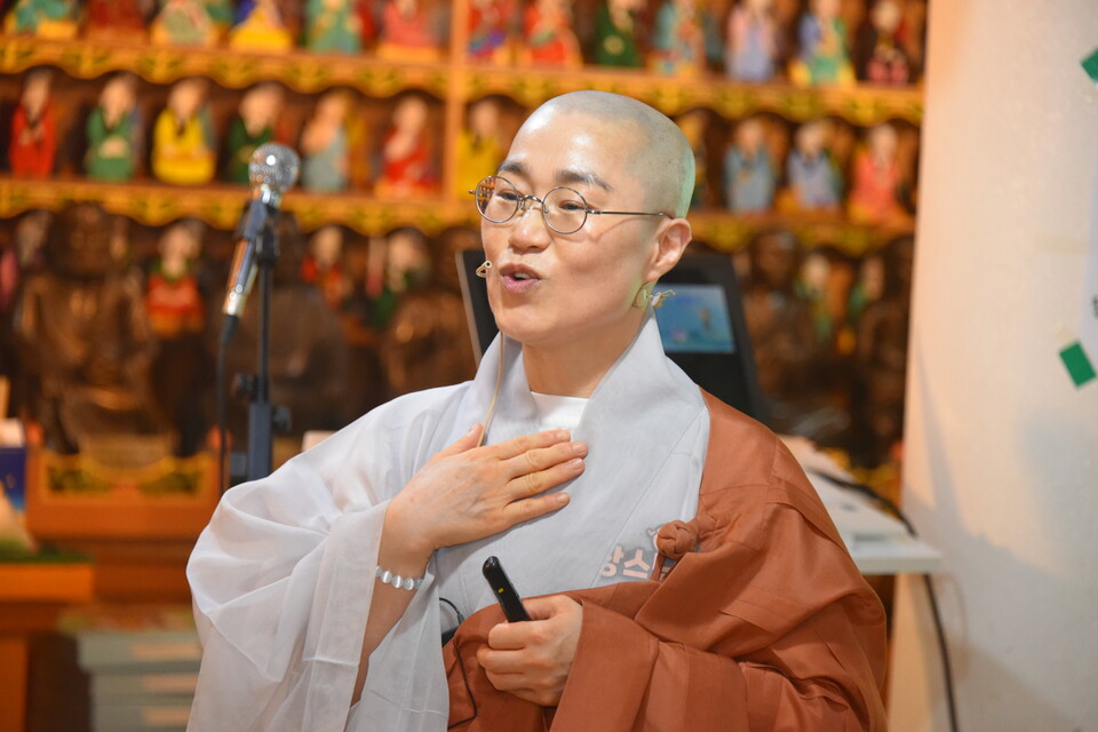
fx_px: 5490
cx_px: 549
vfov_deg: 7.6
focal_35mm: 180
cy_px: 366
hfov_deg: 11.4
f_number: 5.6
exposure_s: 1/200
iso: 5000
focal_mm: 180
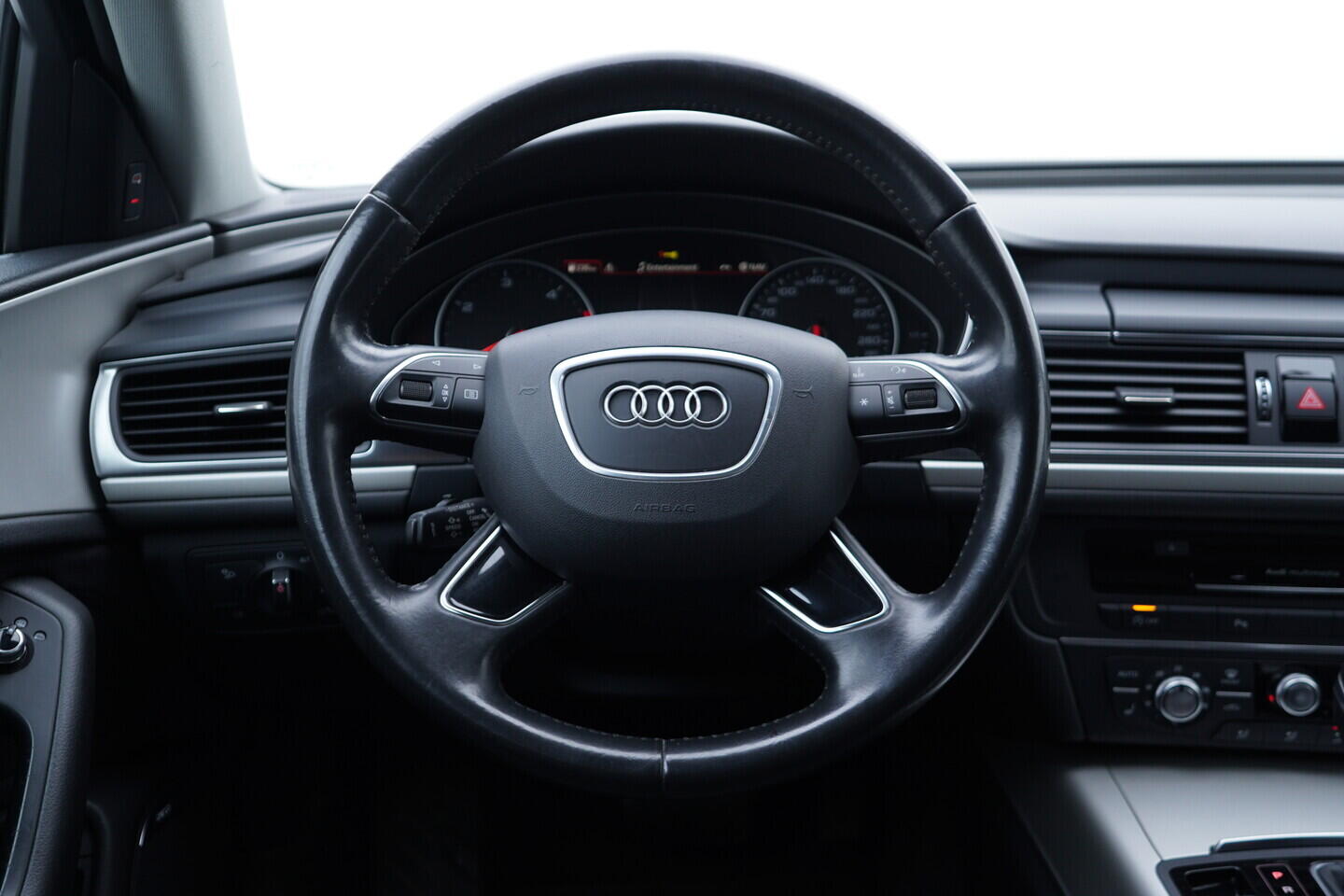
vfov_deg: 36.9
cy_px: 448
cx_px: 672
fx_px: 1344
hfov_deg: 53.1
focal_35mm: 36
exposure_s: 1/40
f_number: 2.8
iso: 200
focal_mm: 24
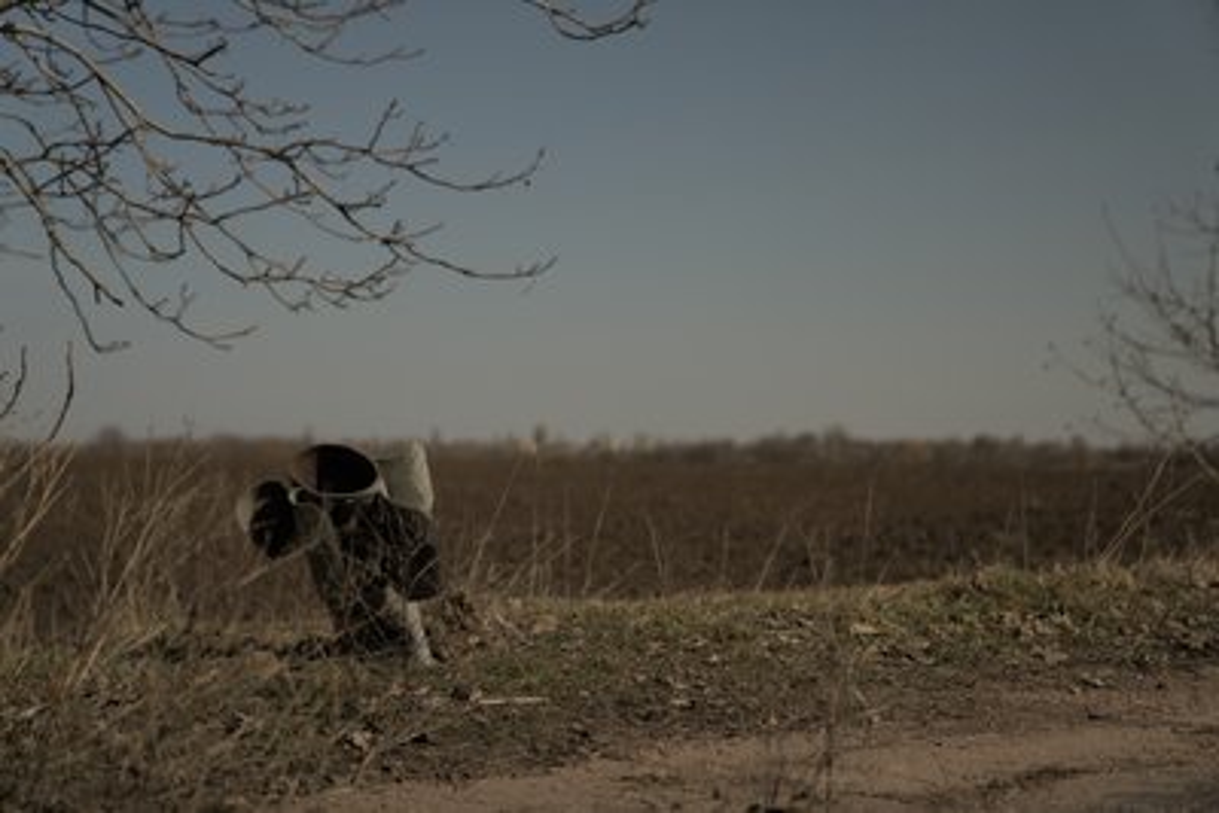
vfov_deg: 21.6
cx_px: 610
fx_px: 2134
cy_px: 406
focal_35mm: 63
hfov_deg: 31.9
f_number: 2.8
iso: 100
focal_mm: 63
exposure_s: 1/125
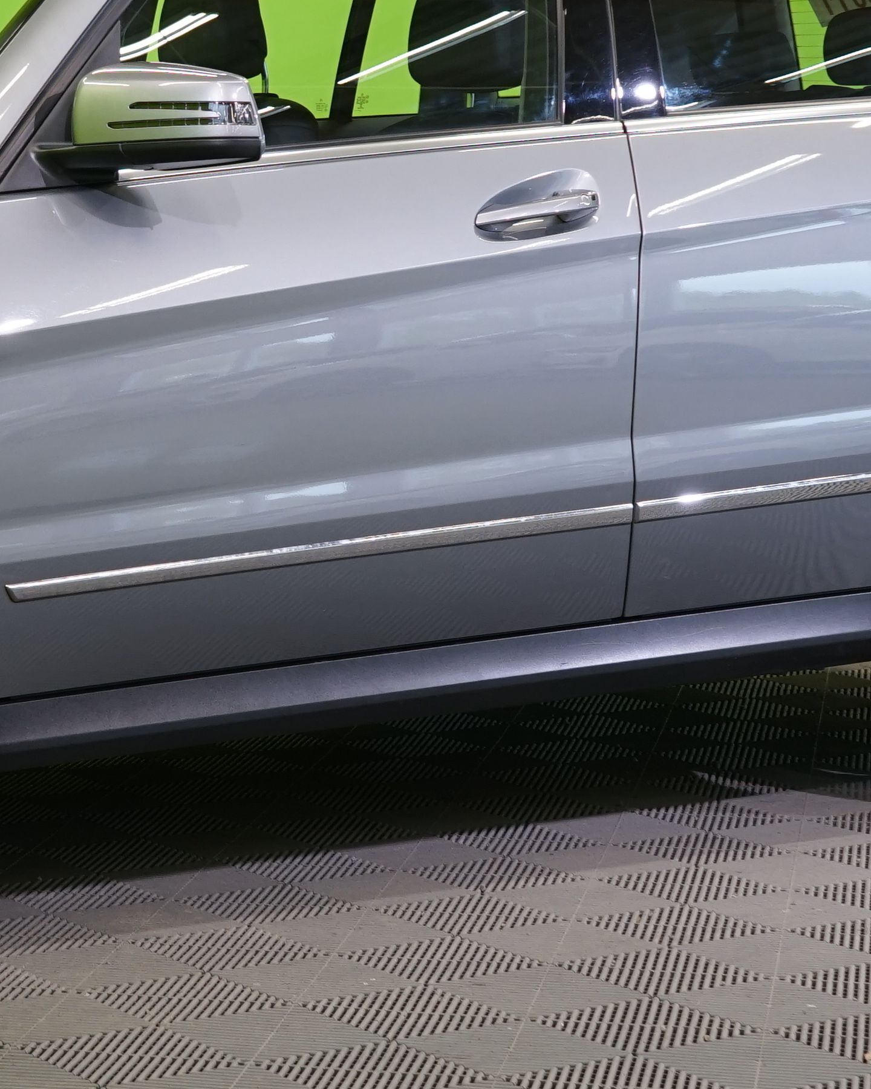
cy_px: 421
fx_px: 3126
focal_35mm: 97
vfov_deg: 19.7
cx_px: 15
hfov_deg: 15.6
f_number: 6.3
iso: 500
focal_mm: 31
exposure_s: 1/25
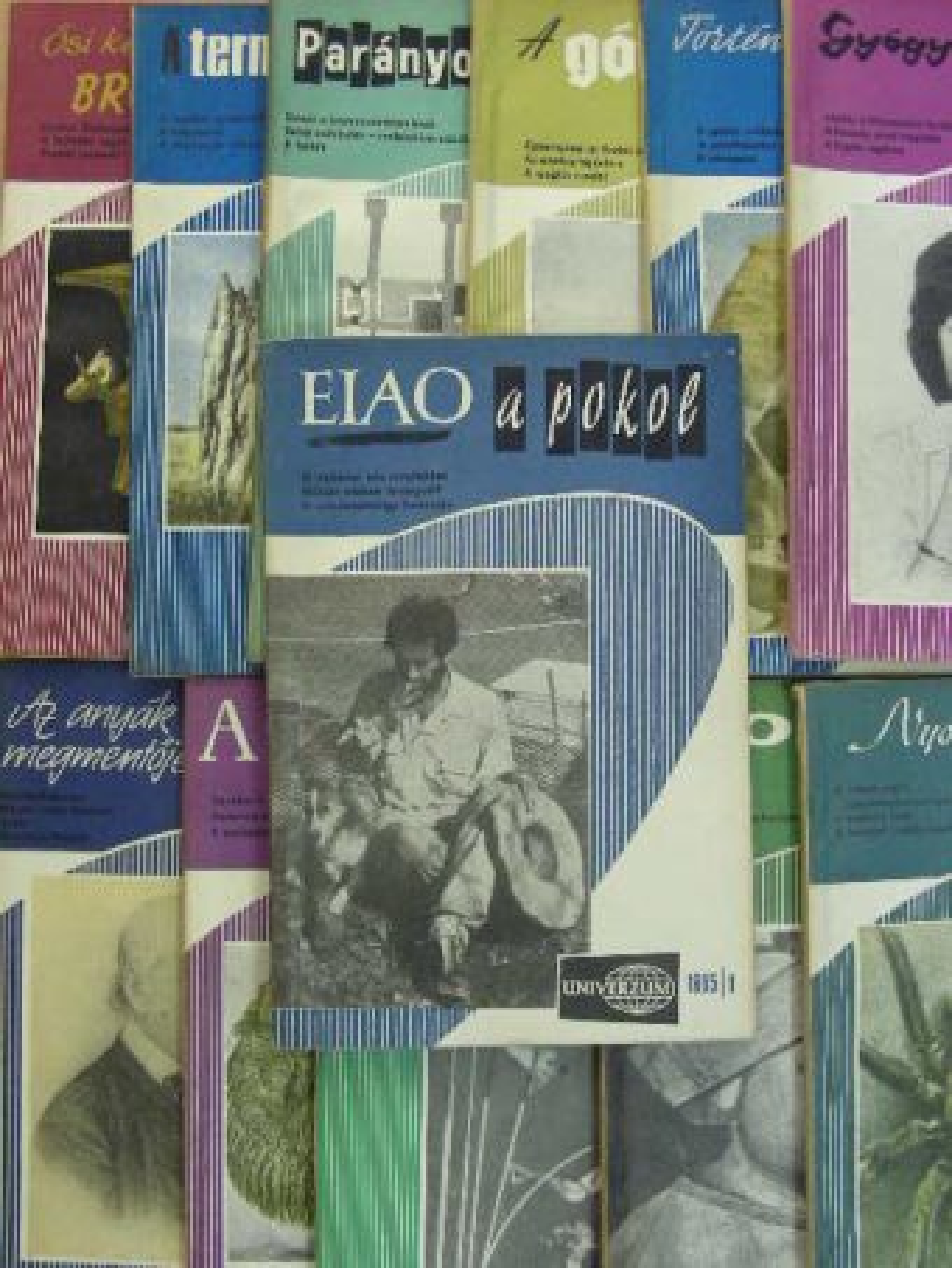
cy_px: 634
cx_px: 476
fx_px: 1613
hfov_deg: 32.9
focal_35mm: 44
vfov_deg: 42.9
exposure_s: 1/27.8
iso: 200
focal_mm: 7.4
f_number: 3.5
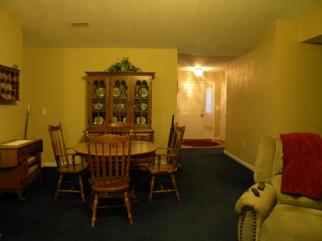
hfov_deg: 63.4
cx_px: 161
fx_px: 260
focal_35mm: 28
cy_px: 120
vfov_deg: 49.7
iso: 400
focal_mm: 5
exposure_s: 1/11
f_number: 3.5
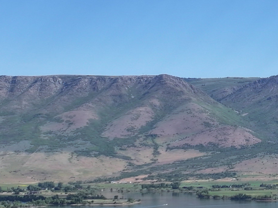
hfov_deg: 14.0
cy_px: 165
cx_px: 294
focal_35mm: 138
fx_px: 1108
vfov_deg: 10.7
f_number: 2.8
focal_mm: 12.29
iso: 100
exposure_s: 1/2000
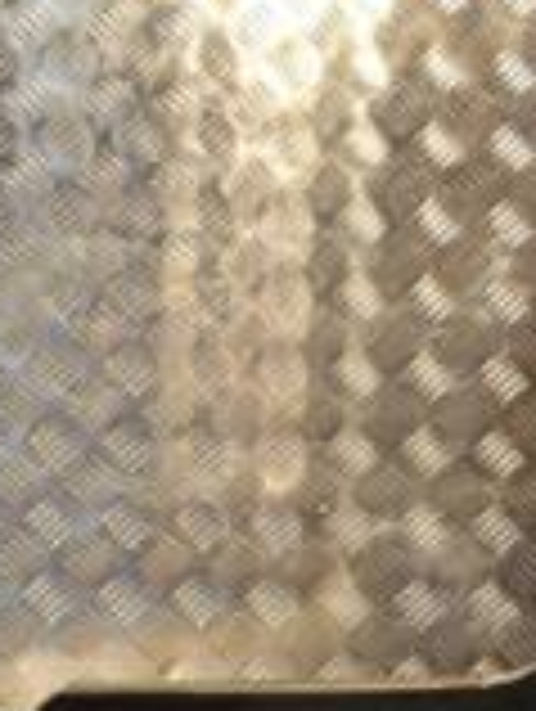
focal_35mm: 175
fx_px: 3603
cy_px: 549
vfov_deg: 11.2
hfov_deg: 8.2
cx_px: -473
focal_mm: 32
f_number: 4.8
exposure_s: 1/125
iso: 360
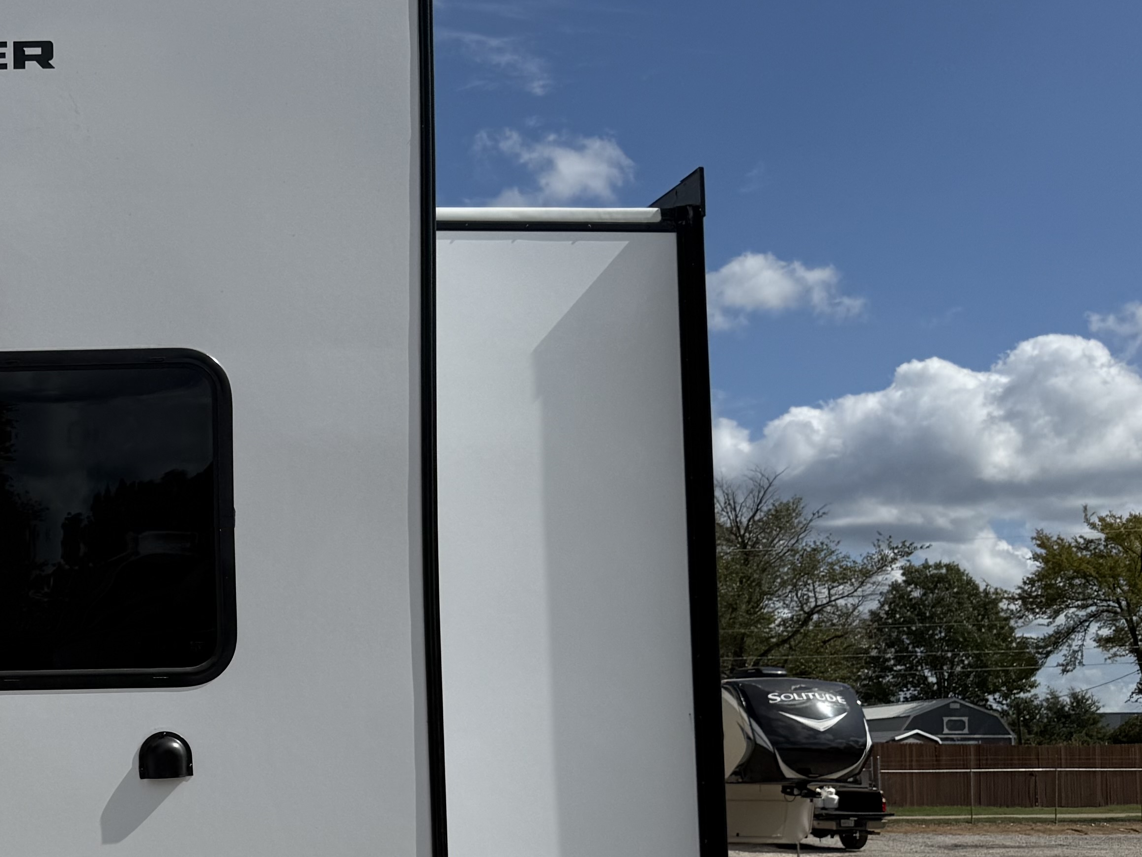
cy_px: 699
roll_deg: -0.4
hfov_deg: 29.4
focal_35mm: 59
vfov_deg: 24.4
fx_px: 1946
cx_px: -129
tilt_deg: +3.6
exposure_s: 1/11905
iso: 80
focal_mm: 6.76
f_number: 1.78
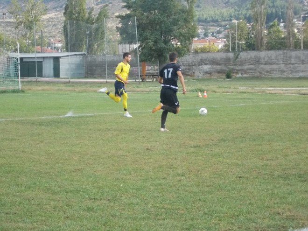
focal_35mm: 99
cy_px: 116
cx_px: 154
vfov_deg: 14.9
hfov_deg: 19.8
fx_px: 881
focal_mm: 17.6
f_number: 5.5
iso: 400
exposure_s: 1/400
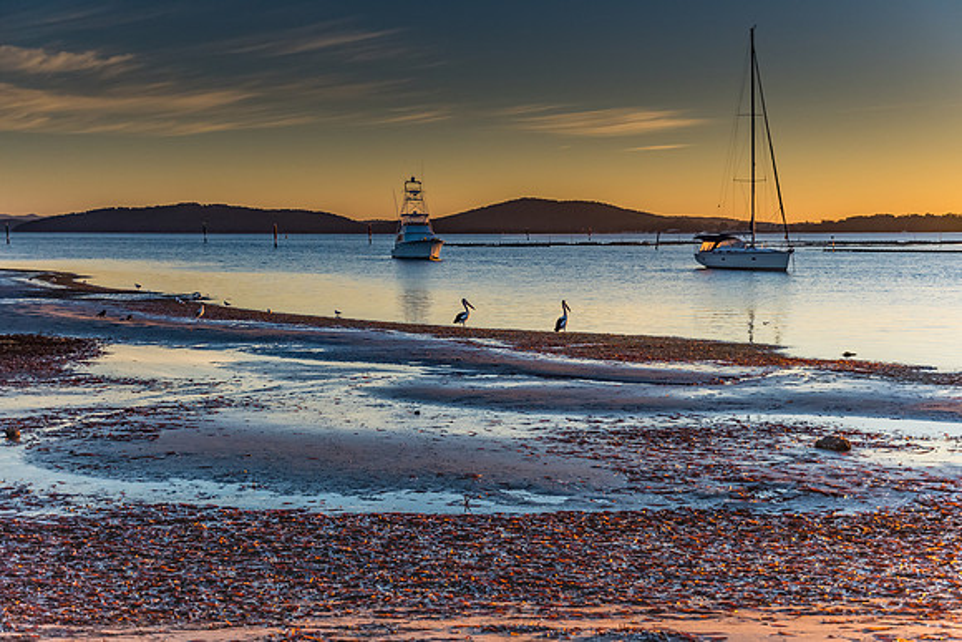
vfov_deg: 25.4
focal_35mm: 53
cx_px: 481
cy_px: 321
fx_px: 1424
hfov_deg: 37.3
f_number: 3.3
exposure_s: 1/800
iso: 400
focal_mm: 34
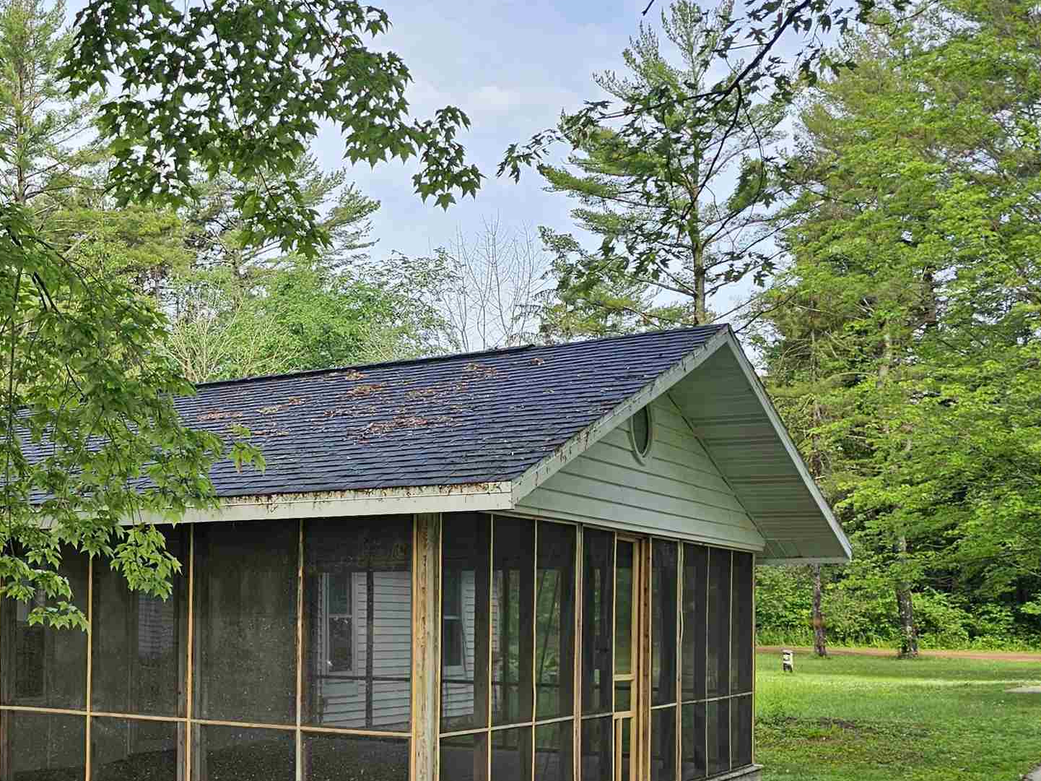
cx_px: -35
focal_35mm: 49
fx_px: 1473
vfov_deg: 29.4
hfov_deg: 34.8
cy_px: 532
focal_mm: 6.3
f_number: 1.7
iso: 10
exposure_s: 1/189
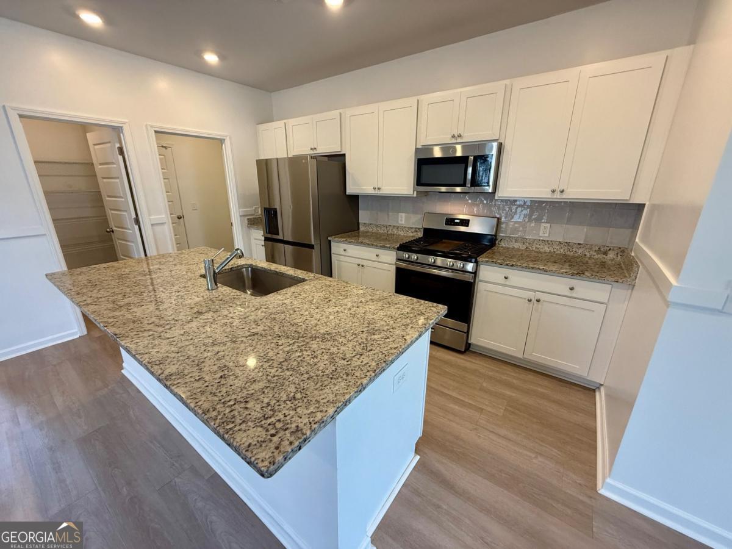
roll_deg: -0.3
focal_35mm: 14
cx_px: 366
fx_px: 296
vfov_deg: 85.7
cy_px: 274
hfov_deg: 102.1
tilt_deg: -17.7
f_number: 2.2
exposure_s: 1/120
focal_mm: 2.22
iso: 250
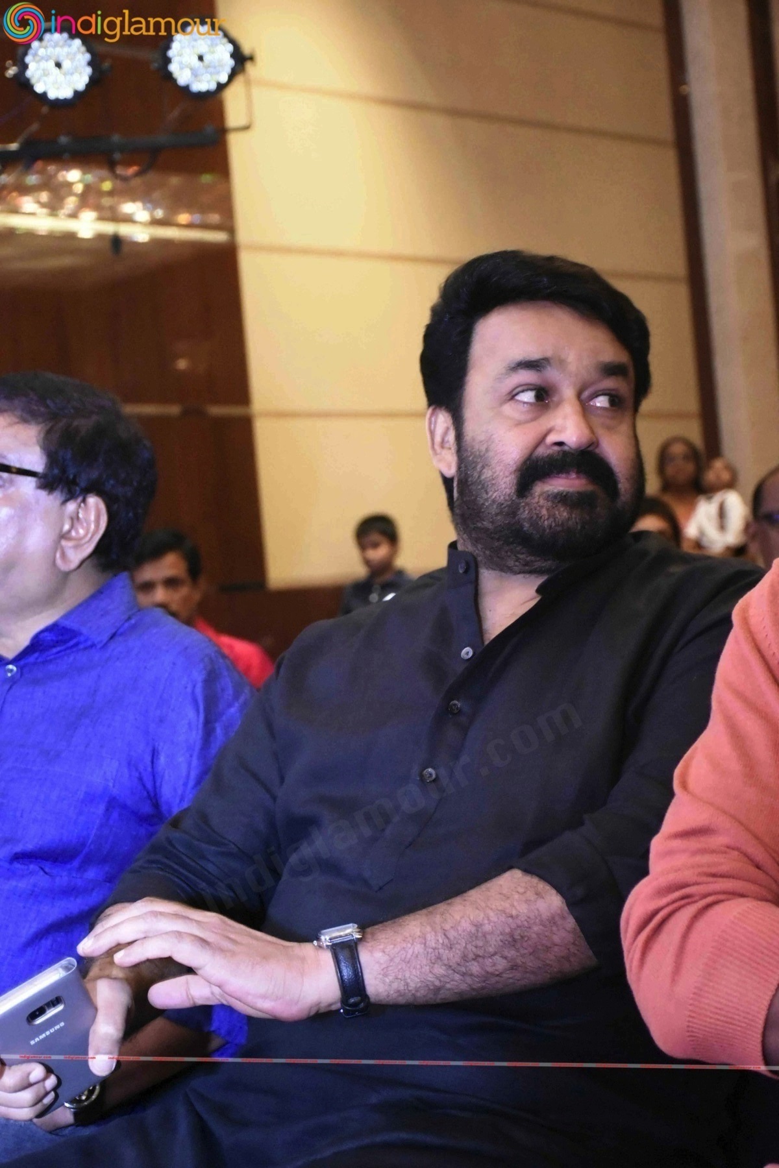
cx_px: 390
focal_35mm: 63
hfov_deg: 21.6
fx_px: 2045
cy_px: 584
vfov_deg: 31.9
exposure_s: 1/100
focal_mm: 42
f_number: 4.5
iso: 10000
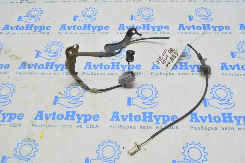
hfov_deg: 53.2
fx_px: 245
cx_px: 122
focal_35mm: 36
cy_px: 82
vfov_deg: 36.8
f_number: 5.6
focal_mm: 24
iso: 400
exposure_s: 1/20
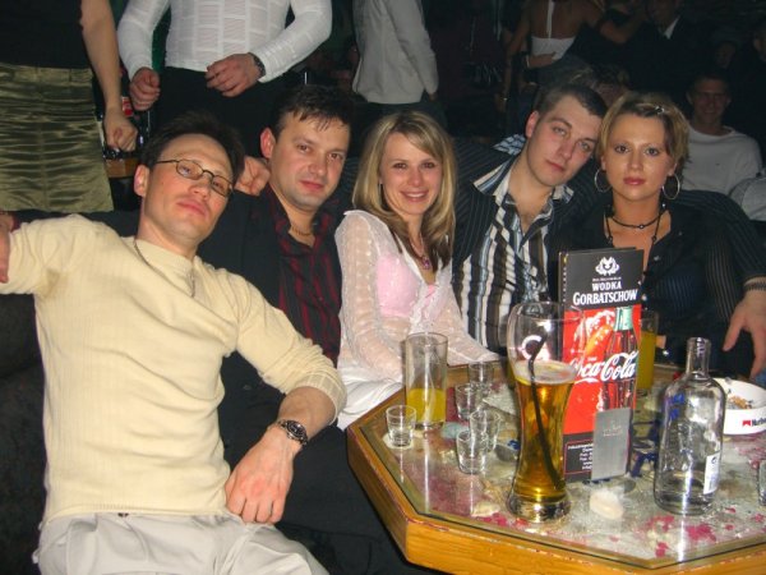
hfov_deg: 49.0
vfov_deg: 37.7
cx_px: 383
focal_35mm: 38
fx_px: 841
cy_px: 288
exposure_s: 1/60
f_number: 2.8
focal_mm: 7.9
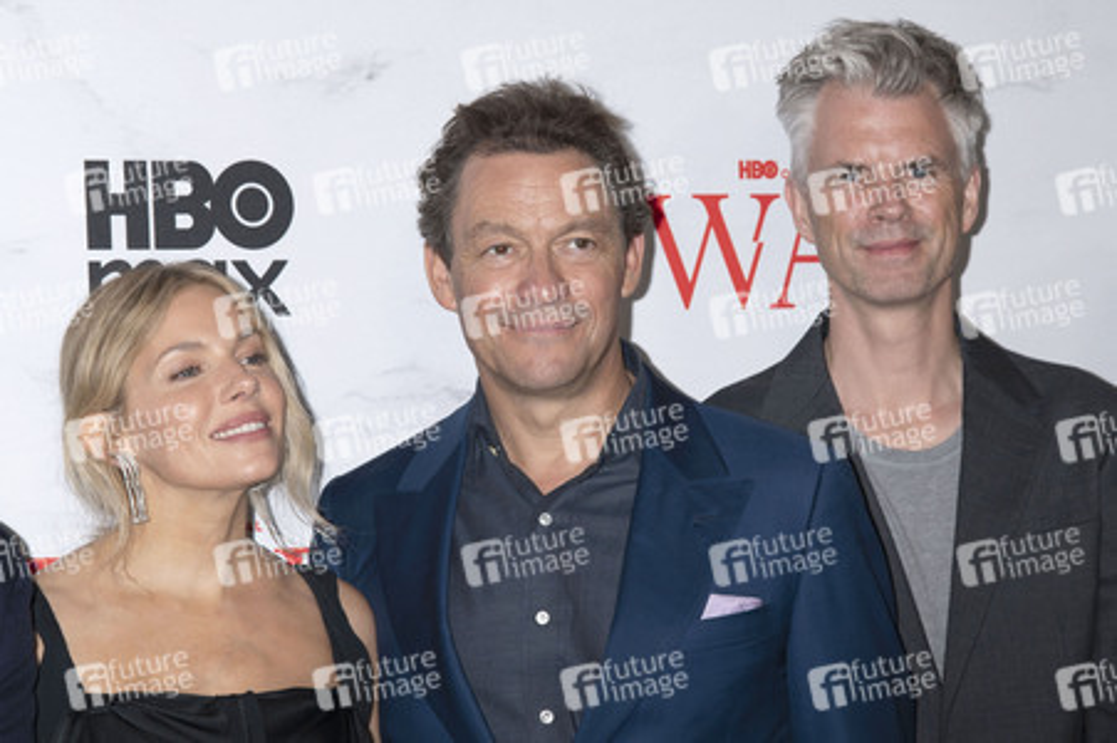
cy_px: 372
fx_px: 2666
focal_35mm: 86
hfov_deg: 23.7
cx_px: 558
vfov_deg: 15.9
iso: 640
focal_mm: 86
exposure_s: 1/200
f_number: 6.3
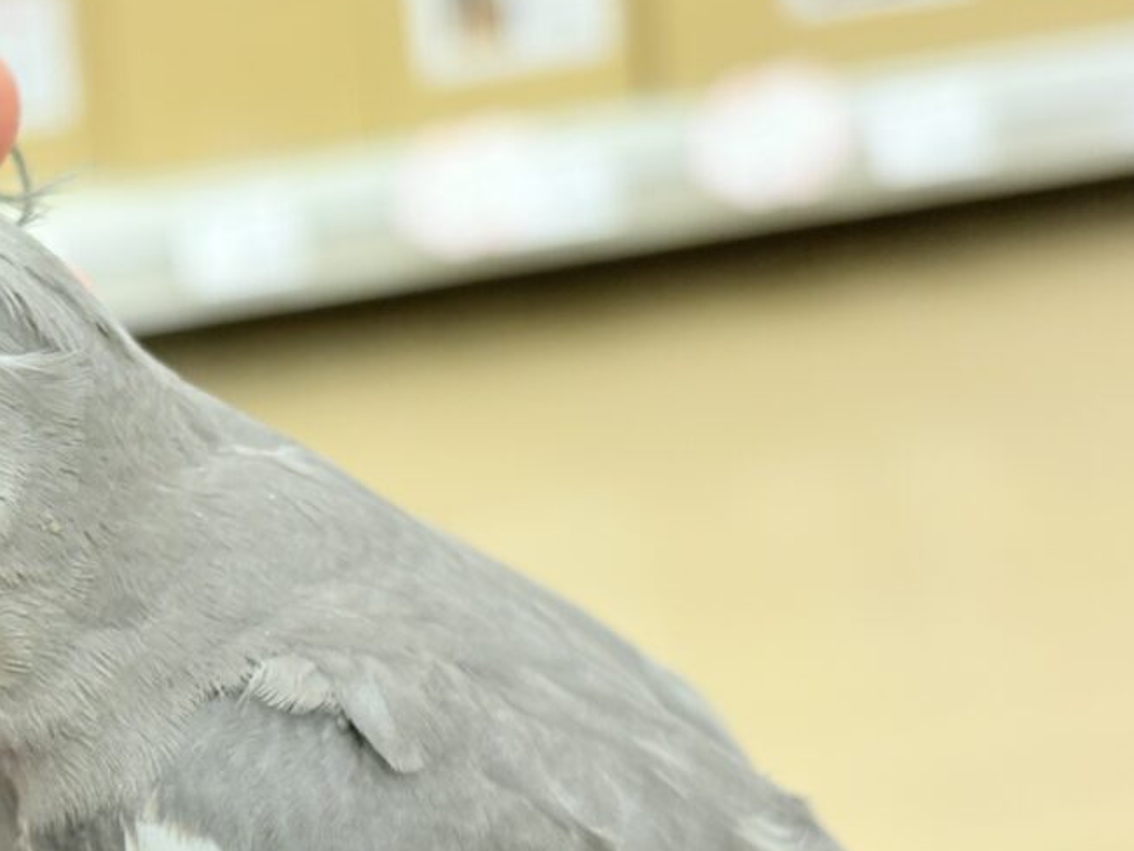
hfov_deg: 20.0
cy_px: 649
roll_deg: +8.8
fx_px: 3146
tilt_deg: -20.4
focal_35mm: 96
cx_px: 96
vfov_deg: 15.3
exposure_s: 1/50
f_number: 1.6
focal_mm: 5.96
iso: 80
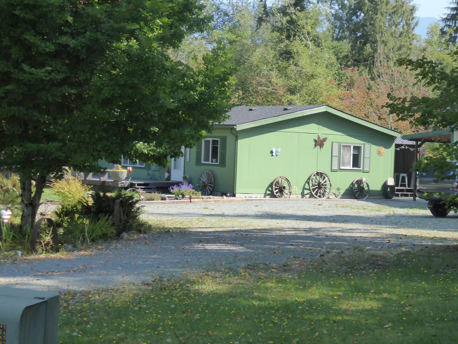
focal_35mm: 91
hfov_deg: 21.5
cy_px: 172
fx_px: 1204
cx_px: 229
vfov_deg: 16.2
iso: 160
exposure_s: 1/200
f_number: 4.8
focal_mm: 15
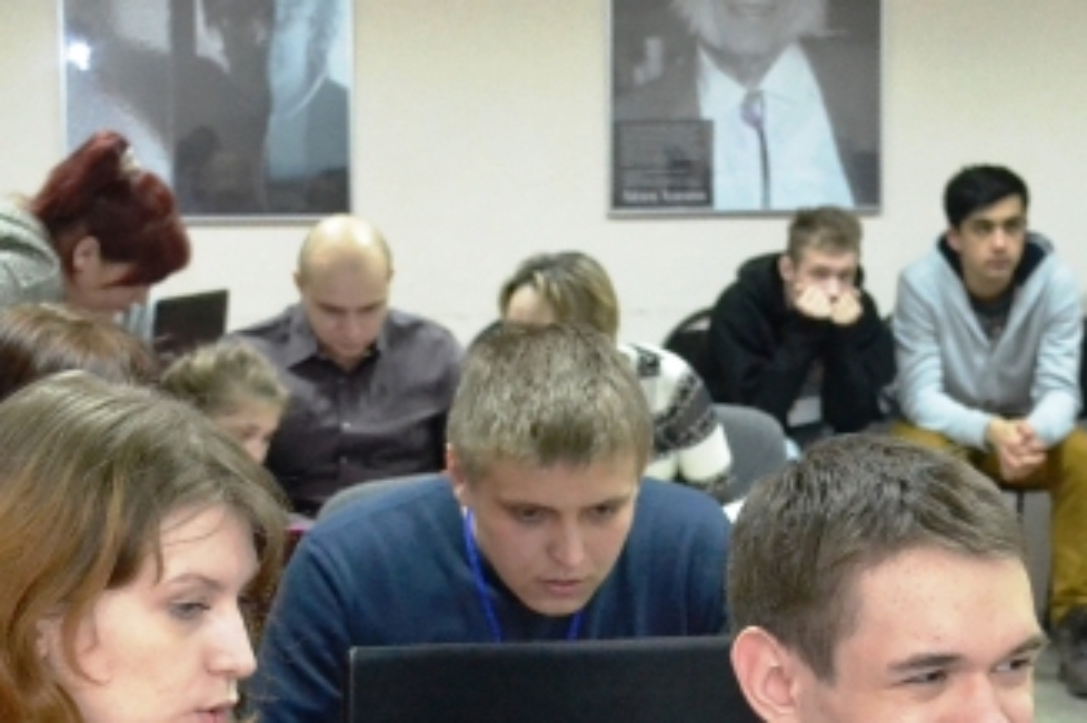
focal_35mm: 103
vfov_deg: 13.2
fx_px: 3108
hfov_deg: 19.8
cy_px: 635
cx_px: 587
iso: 3200
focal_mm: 28
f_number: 4.5
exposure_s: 1/60
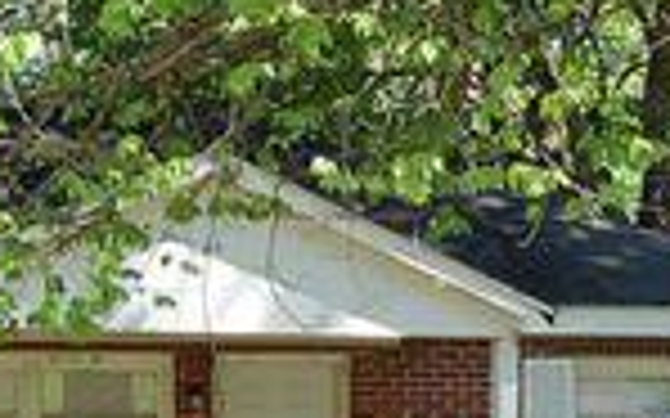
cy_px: 508
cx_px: 202
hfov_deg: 15.7
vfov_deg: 9.7
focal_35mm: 133
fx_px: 2428
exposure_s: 1/160
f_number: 6.3
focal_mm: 26
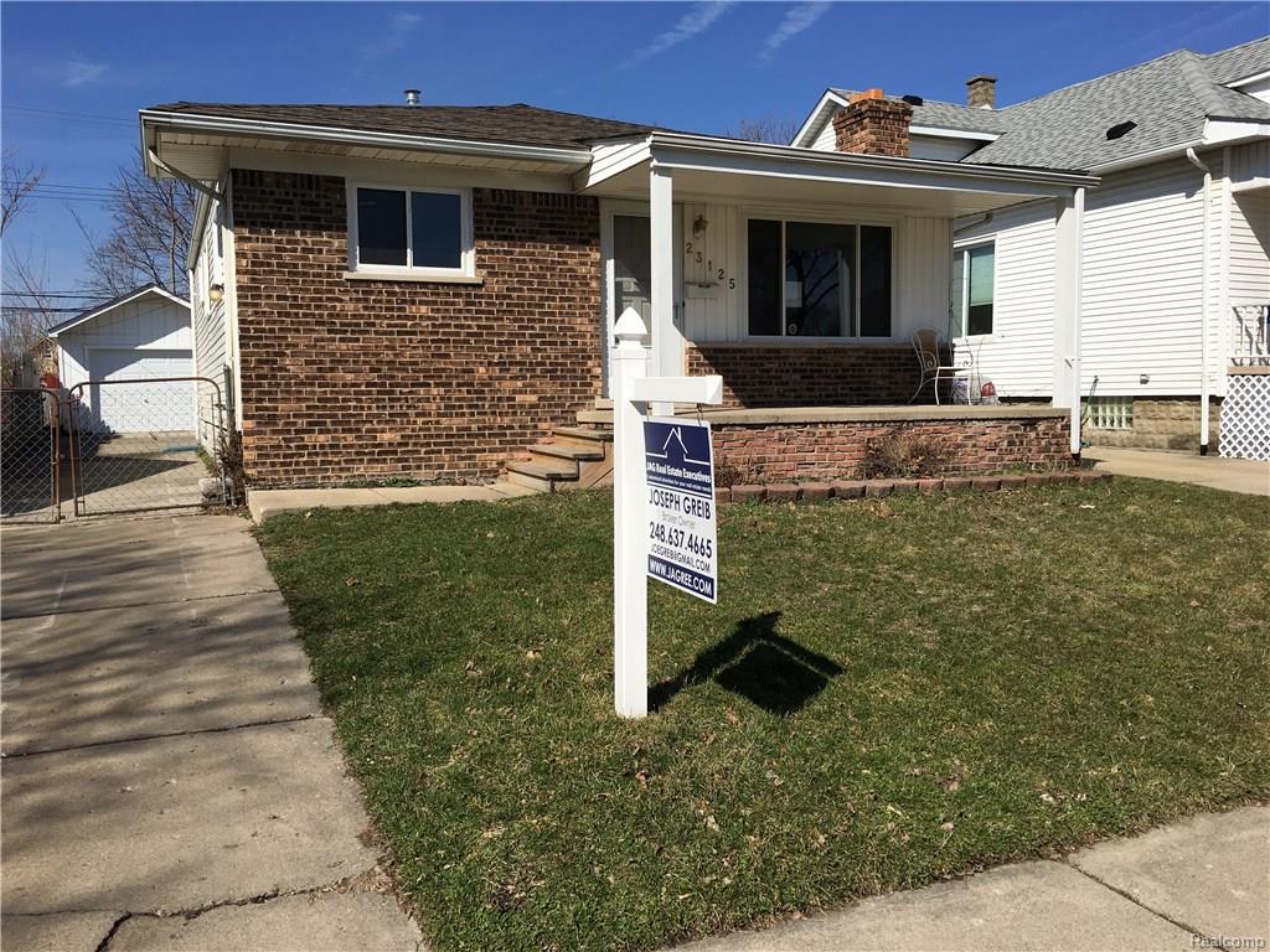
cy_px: 476
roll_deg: +0.2
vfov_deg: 48.2
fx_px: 1064
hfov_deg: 61.7
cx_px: 635
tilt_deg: -3.6
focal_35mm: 29
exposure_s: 1/2747
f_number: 2.2
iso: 25
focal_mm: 4.15
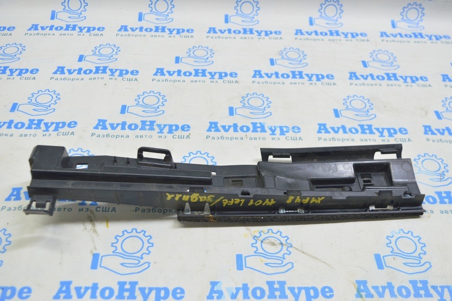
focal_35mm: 42
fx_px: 527
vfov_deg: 31.8
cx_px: 226
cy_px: 150
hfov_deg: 46.4
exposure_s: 1/20
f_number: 5.6
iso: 400
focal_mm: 28
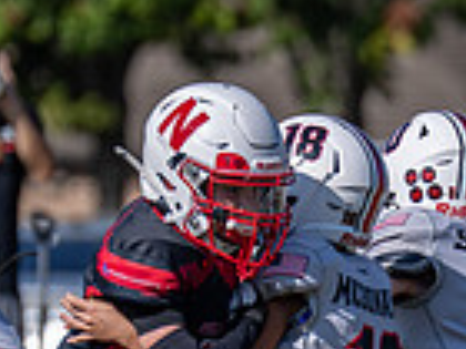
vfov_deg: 1.2
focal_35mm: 1280
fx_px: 17231
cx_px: 399
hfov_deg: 1.5
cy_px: 459
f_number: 2.8
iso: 100
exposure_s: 1/2500
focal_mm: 200
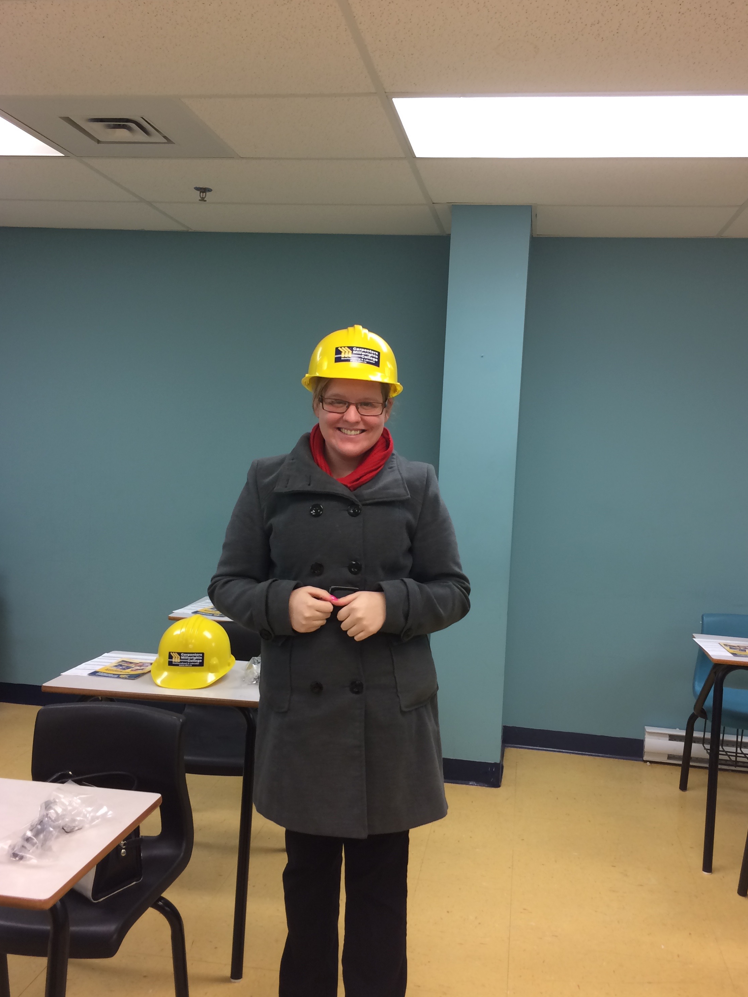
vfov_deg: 56.8
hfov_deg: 44.2
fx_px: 922
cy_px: 503
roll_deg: -1.0
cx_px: 384
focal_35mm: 32
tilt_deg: -5.5
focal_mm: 4.15
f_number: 2.2
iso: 40
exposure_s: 1/30
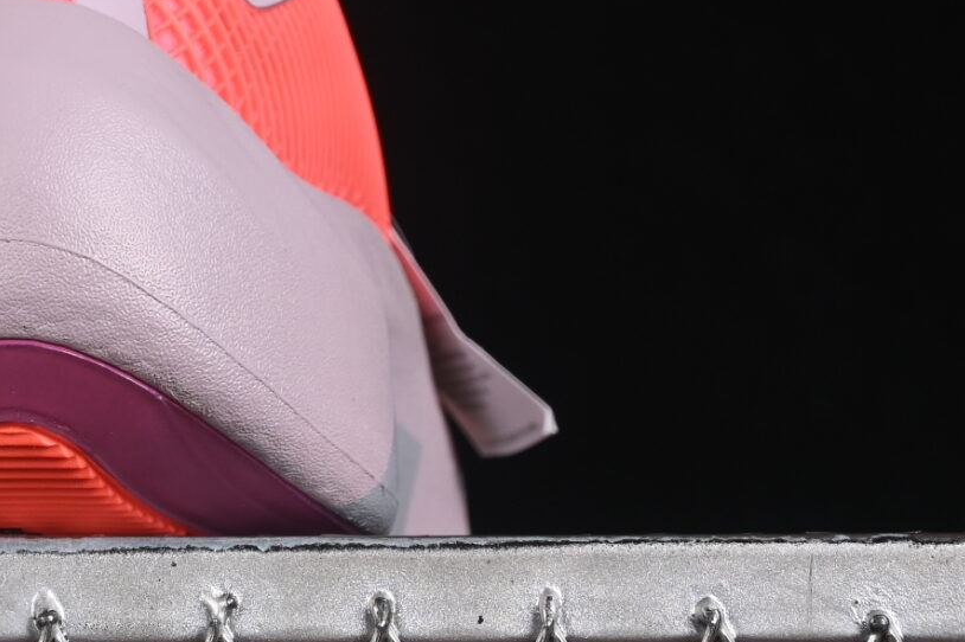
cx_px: -248
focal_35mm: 236
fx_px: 6323
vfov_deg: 5.8
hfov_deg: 8.6
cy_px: -101
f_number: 7.1
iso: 160
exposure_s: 1/80
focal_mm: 50
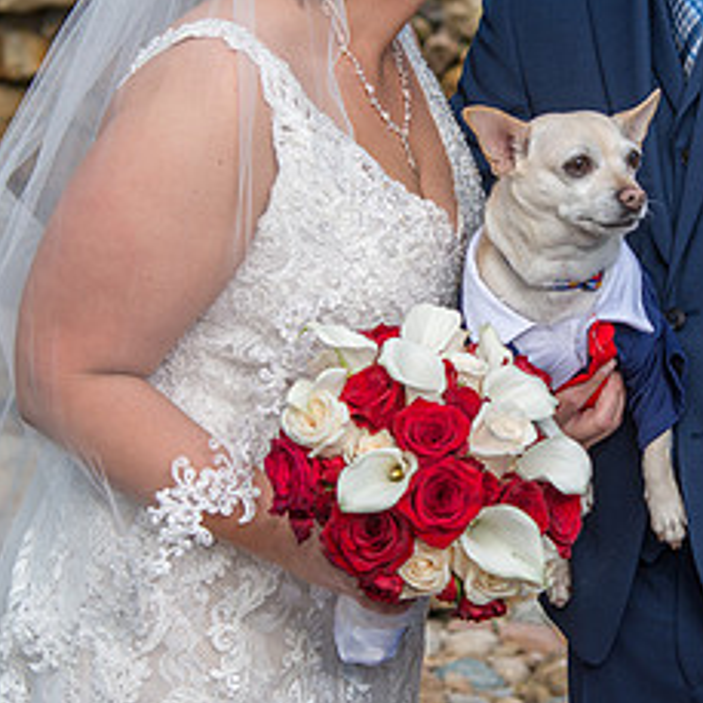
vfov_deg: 13.9
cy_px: 293
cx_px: 485
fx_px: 2872
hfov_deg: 13.9
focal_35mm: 125
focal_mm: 58
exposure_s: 1/250
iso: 100
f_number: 5
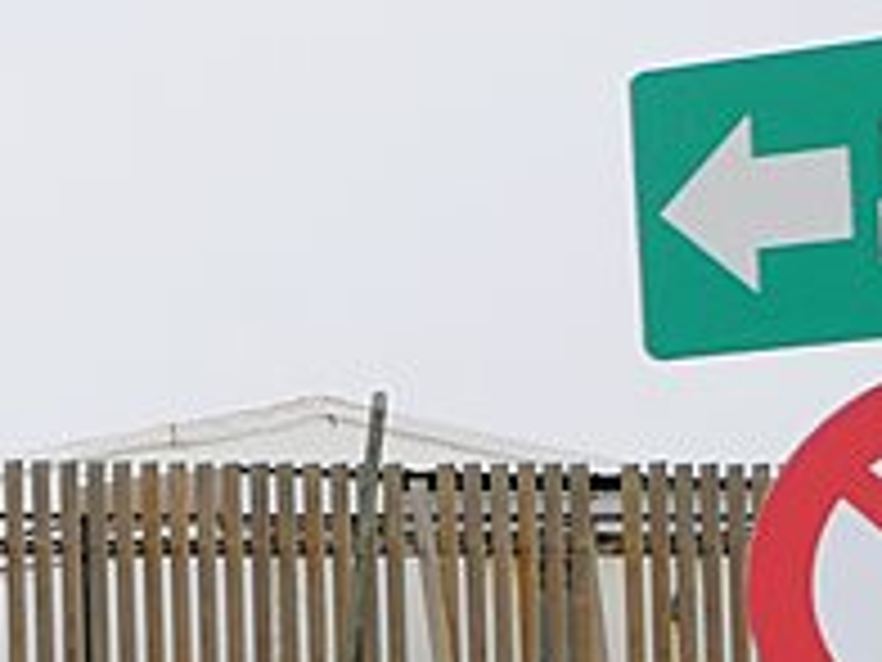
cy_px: 718
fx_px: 3644
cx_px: -860
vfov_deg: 10.3
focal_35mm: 143
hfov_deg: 12.3
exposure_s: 1/1000
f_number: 3.5
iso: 200
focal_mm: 14
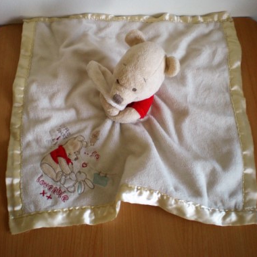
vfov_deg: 36.7
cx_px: 128
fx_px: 386
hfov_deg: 36.8
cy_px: 106
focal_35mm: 46
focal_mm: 6.3
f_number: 3.1
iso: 191
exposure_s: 1/58.4
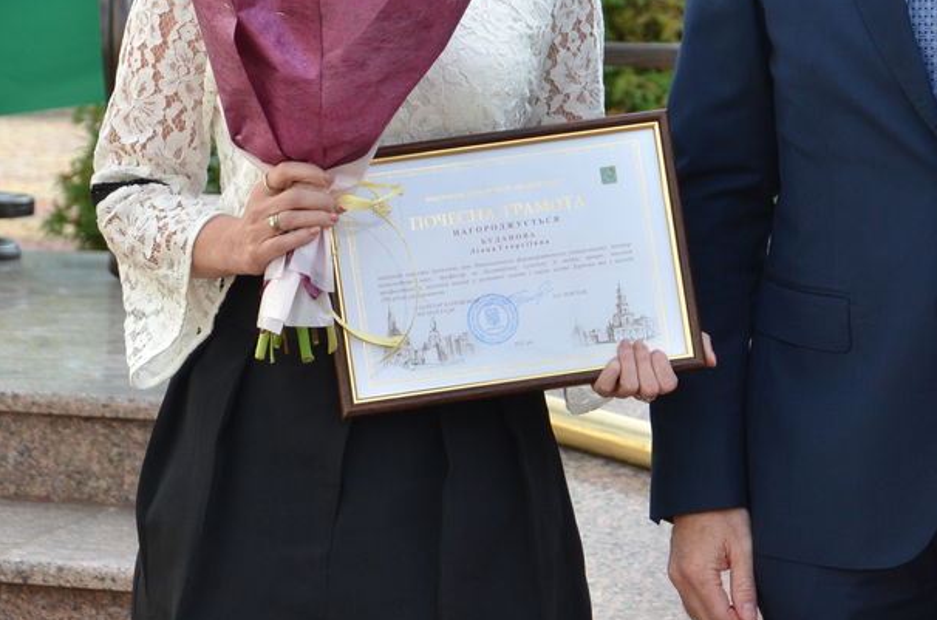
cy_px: -18
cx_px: 609
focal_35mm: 215
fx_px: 5583
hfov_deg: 9.6
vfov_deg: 6.3
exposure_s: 1/400
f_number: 5.6
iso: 250
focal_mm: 62
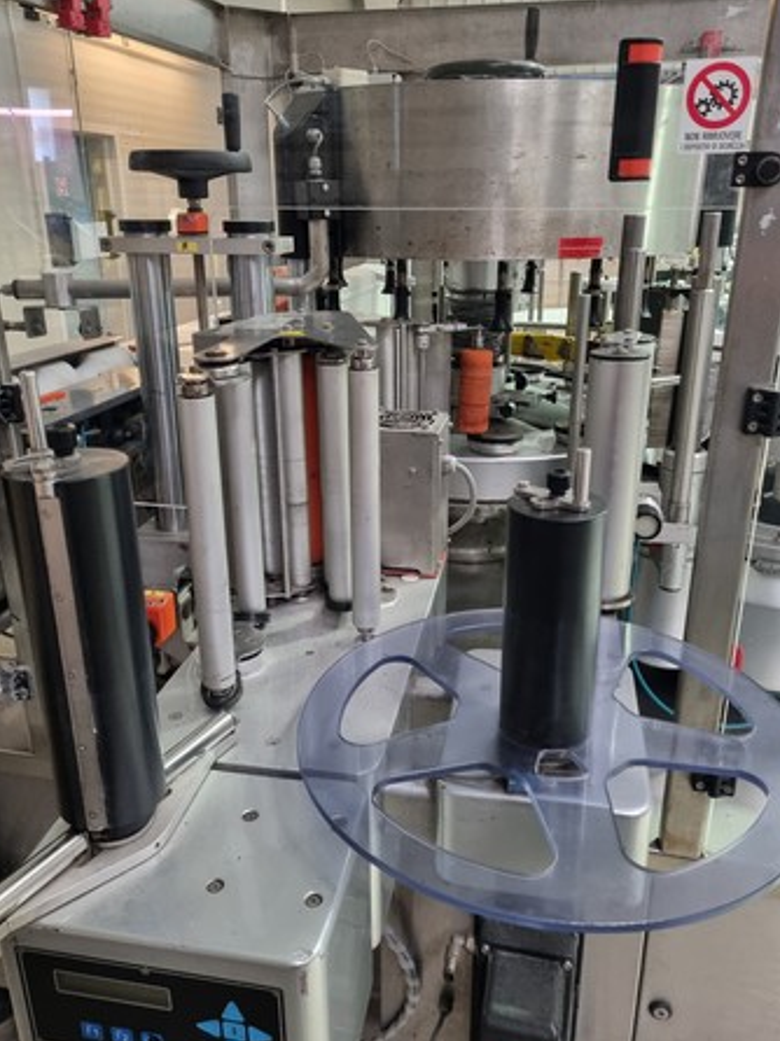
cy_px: 504
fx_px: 842
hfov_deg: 49.7
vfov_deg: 63.5
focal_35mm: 28
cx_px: 381
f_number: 1.8
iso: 640
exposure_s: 1/50
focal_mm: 5.4
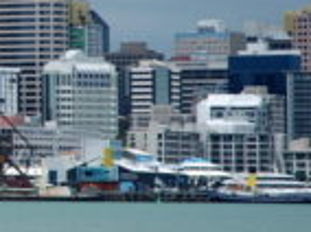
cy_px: -25
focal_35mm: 357
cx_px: -228
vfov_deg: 4.1
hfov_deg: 5.5
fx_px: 3202
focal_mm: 70
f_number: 6.3
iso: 160
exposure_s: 1/640
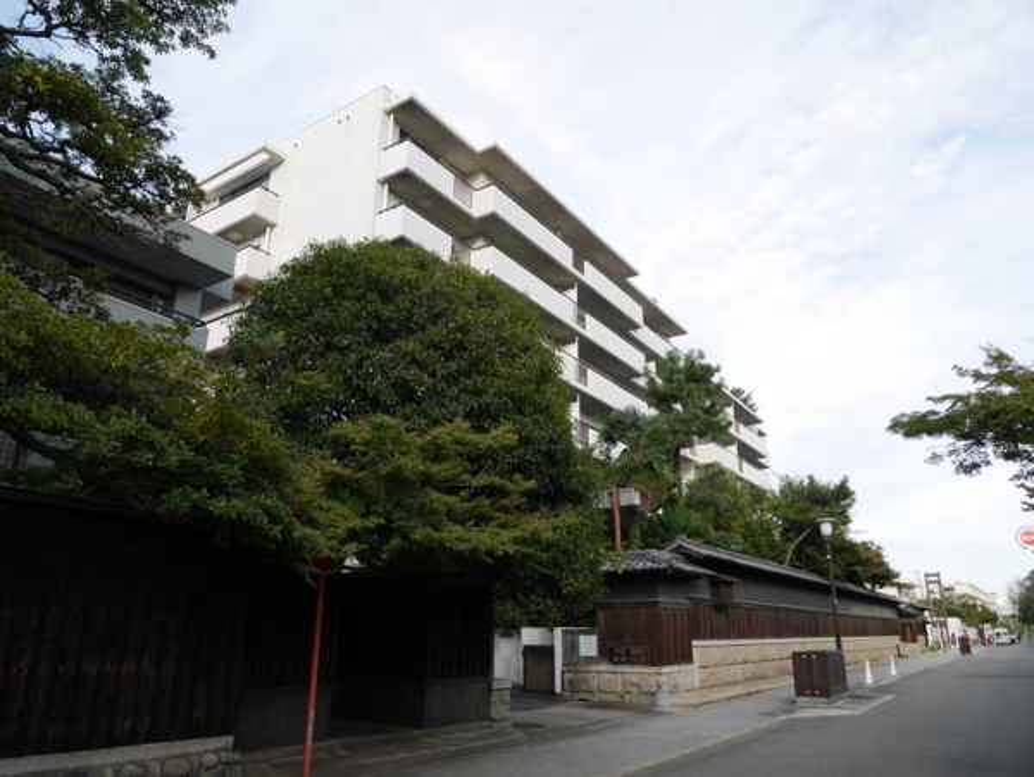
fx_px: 717
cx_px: 517
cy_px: 388
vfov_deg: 56.9
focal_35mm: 24
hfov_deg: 71.6
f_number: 5
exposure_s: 1/200
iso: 200
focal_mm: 12
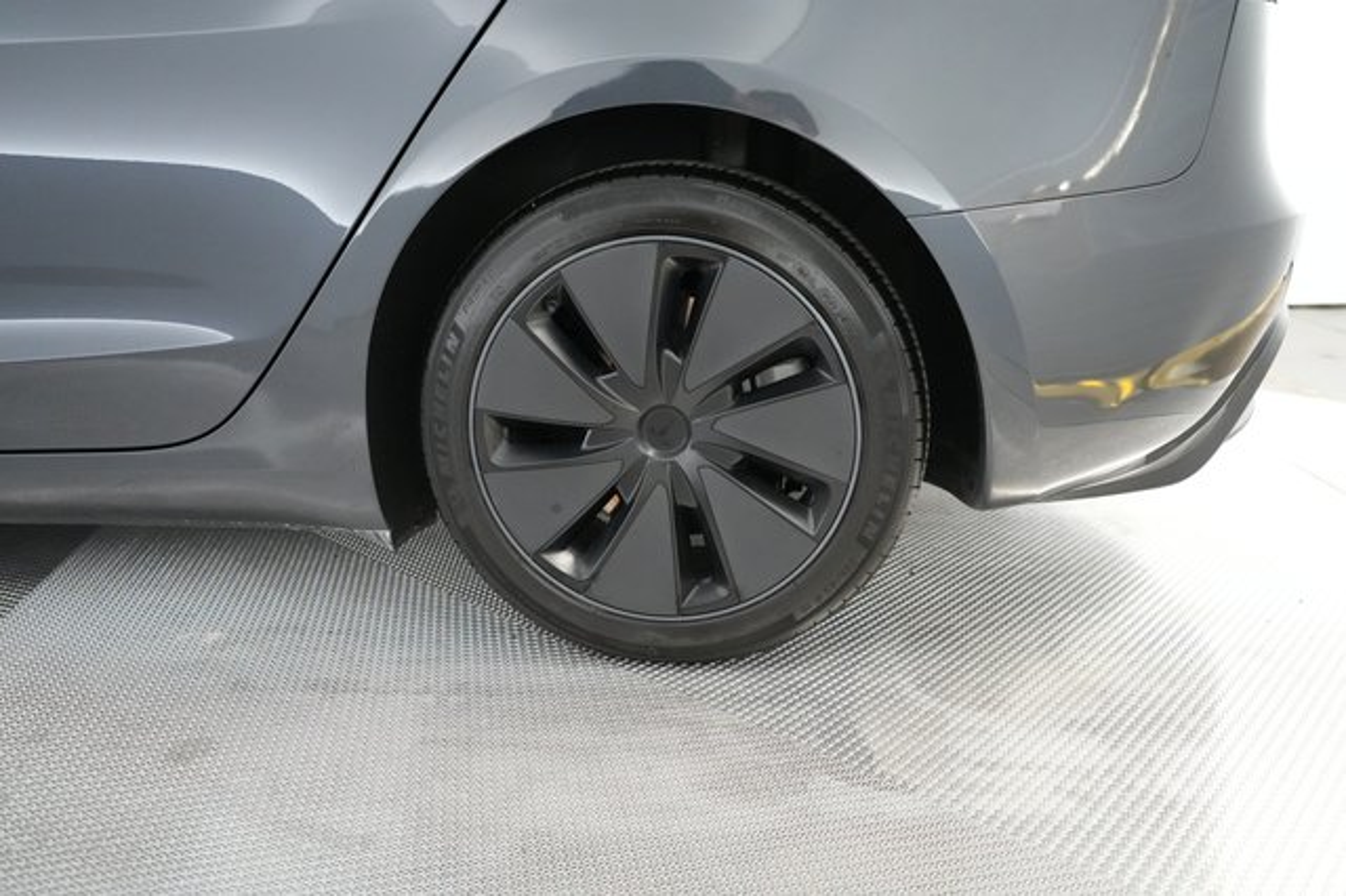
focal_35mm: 28
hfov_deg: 65.5
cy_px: 448
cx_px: 673
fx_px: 1046
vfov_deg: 46.4
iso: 6400
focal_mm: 28
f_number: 2.8
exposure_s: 1/250
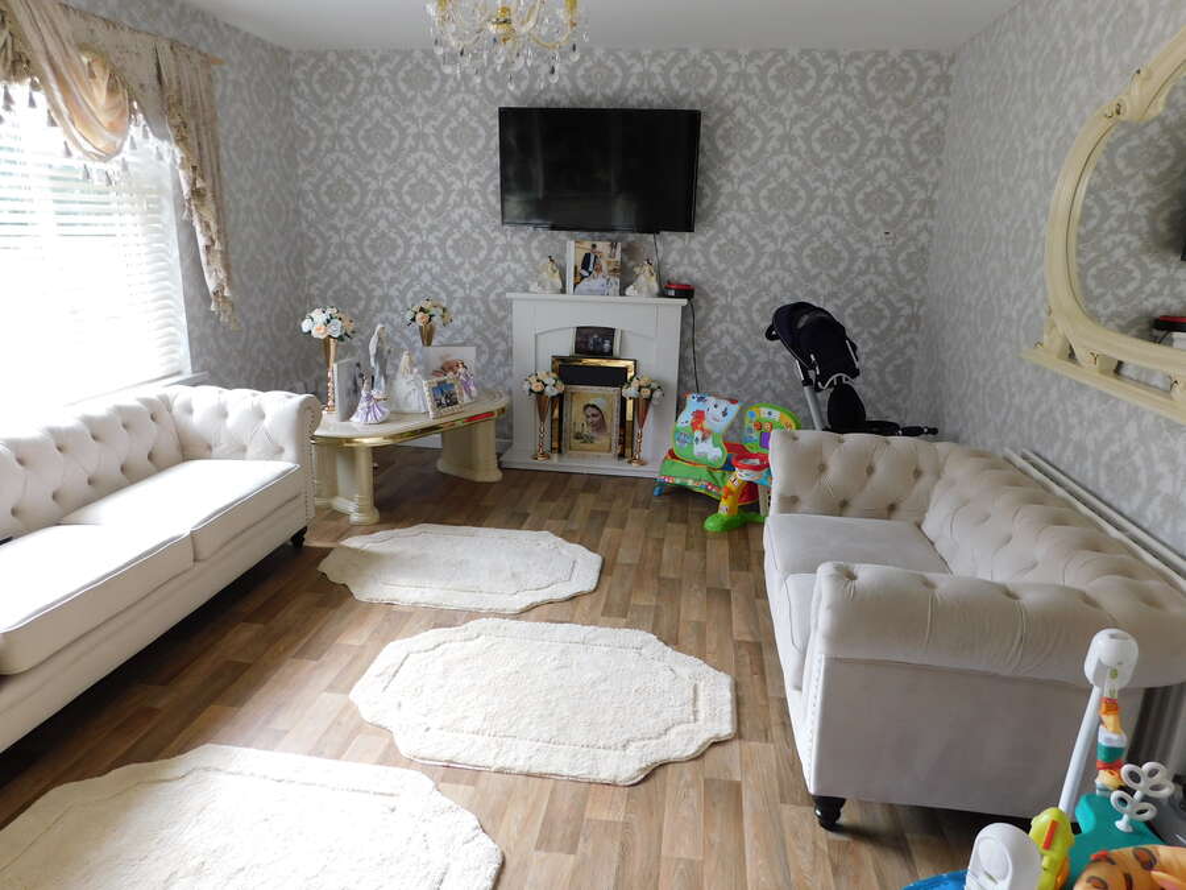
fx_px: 788
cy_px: 445
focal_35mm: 23
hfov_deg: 73.9
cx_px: 593
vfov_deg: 58.9
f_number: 3
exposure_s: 1/30
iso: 140
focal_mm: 4
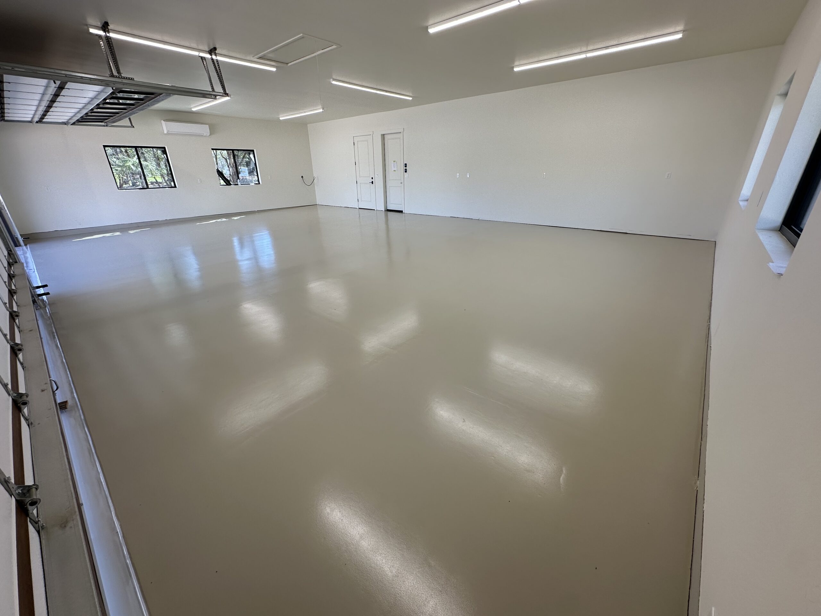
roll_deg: +0.4
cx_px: 410
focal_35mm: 14
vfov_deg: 85.7
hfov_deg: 102.1
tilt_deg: -22.6
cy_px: 308
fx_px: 332
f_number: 2.2
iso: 40
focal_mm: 2.22
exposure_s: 1/169
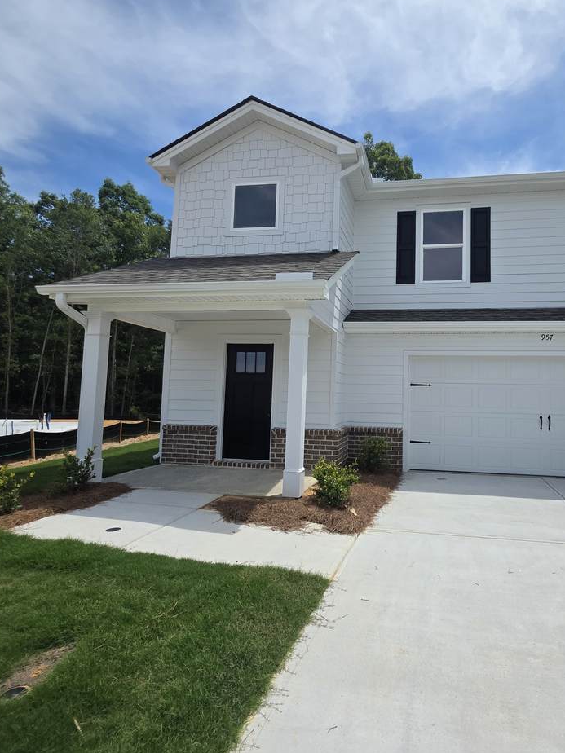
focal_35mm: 18
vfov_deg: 87.7
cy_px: 365
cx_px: 367
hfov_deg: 70.0
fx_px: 392
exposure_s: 1/3418
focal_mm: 2.2
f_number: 1.9
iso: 40
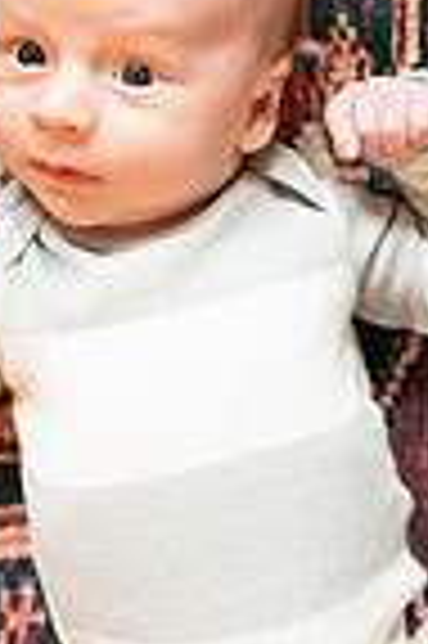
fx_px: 1966
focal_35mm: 110
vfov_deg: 18.5
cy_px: 149
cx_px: 176
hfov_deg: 12.4
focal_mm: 35
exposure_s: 1/200
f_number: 2
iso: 2500
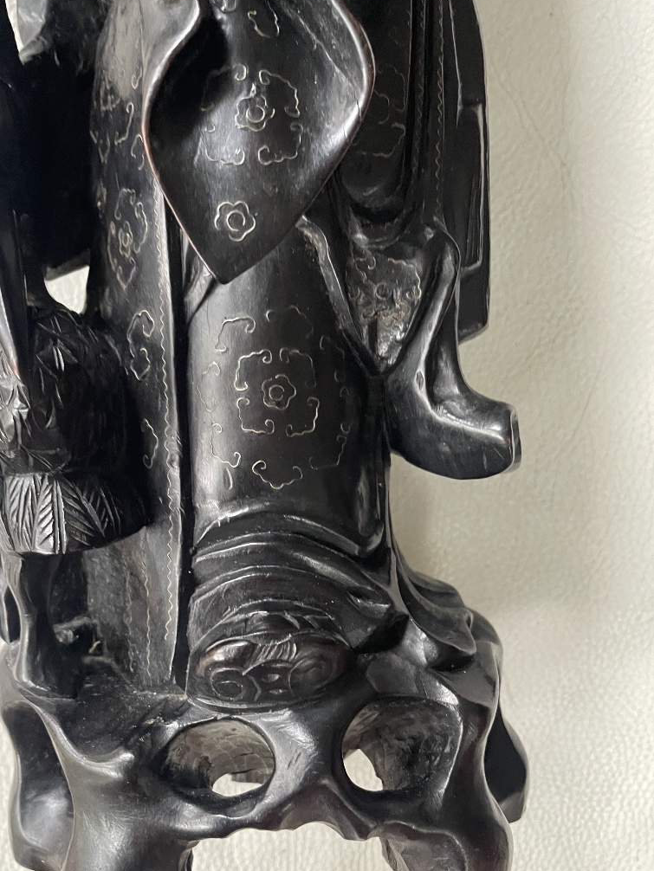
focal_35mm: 31
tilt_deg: -85.5
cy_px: 465
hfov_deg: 45.2
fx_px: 781
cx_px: 265
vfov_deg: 58.3
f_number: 1.6
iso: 400
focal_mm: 4.2
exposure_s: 1/60
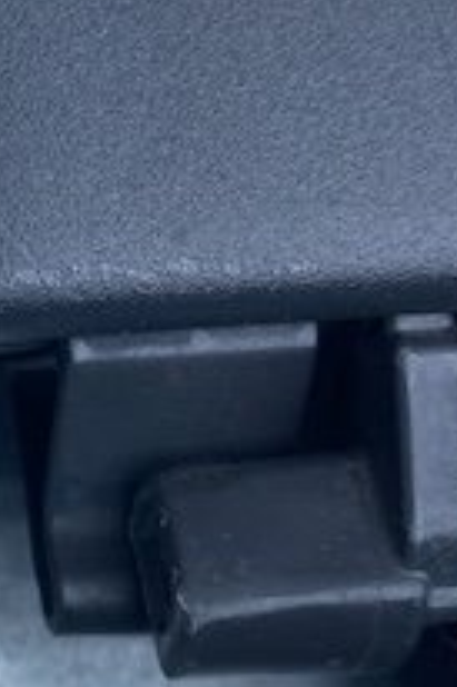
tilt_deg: -82.2
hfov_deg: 14.7
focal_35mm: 84
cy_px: 454
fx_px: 1602
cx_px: -294
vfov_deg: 24.1
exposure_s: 1/651
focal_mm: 4.25
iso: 32
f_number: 1.8
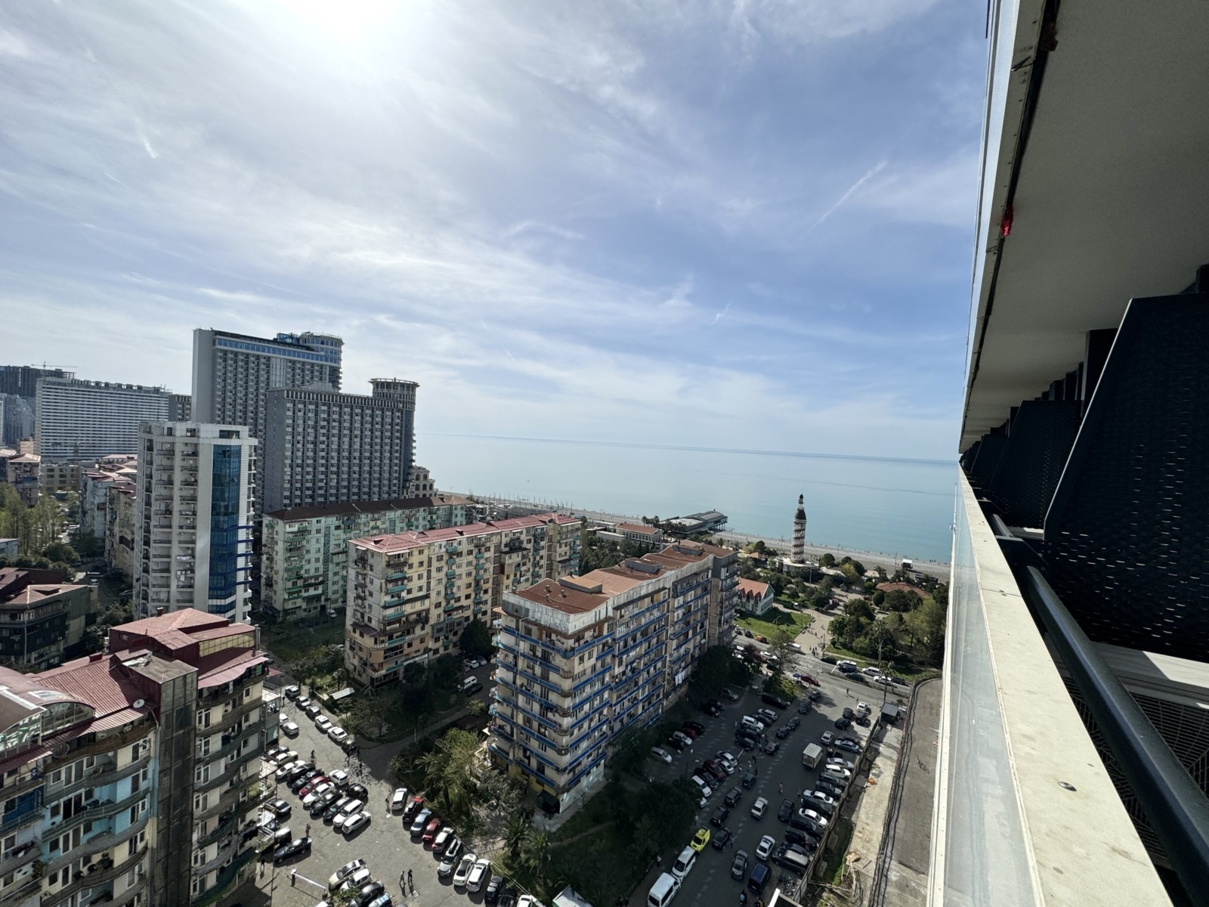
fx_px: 489
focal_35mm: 14
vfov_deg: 85.7
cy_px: 454
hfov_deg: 102.1
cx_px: 604
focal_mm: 2.22
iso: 40
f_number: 2.2
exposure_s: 1/4630
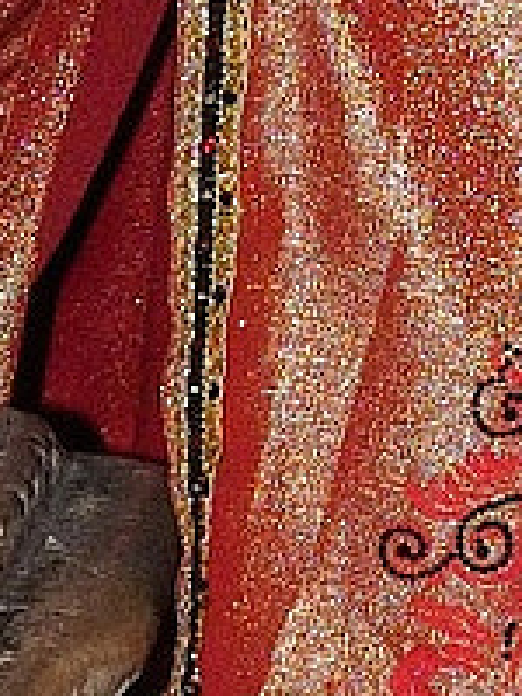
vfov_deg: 4.8
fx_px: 8043
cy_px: -1020
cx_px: 1462
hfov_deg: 3.6
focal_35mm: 400
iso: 1250
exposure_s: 1/100
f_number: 4
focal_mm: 25
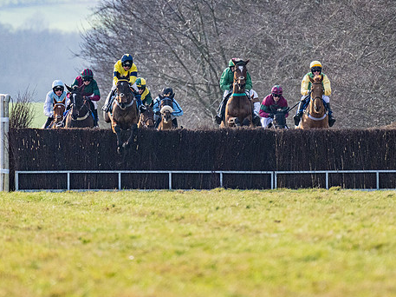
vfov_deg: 2.1
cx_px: 221
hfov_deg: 2.8
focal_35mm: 705
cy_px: 113
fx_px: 8059
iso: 800
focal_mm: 280
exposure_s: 1/5000
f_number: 4
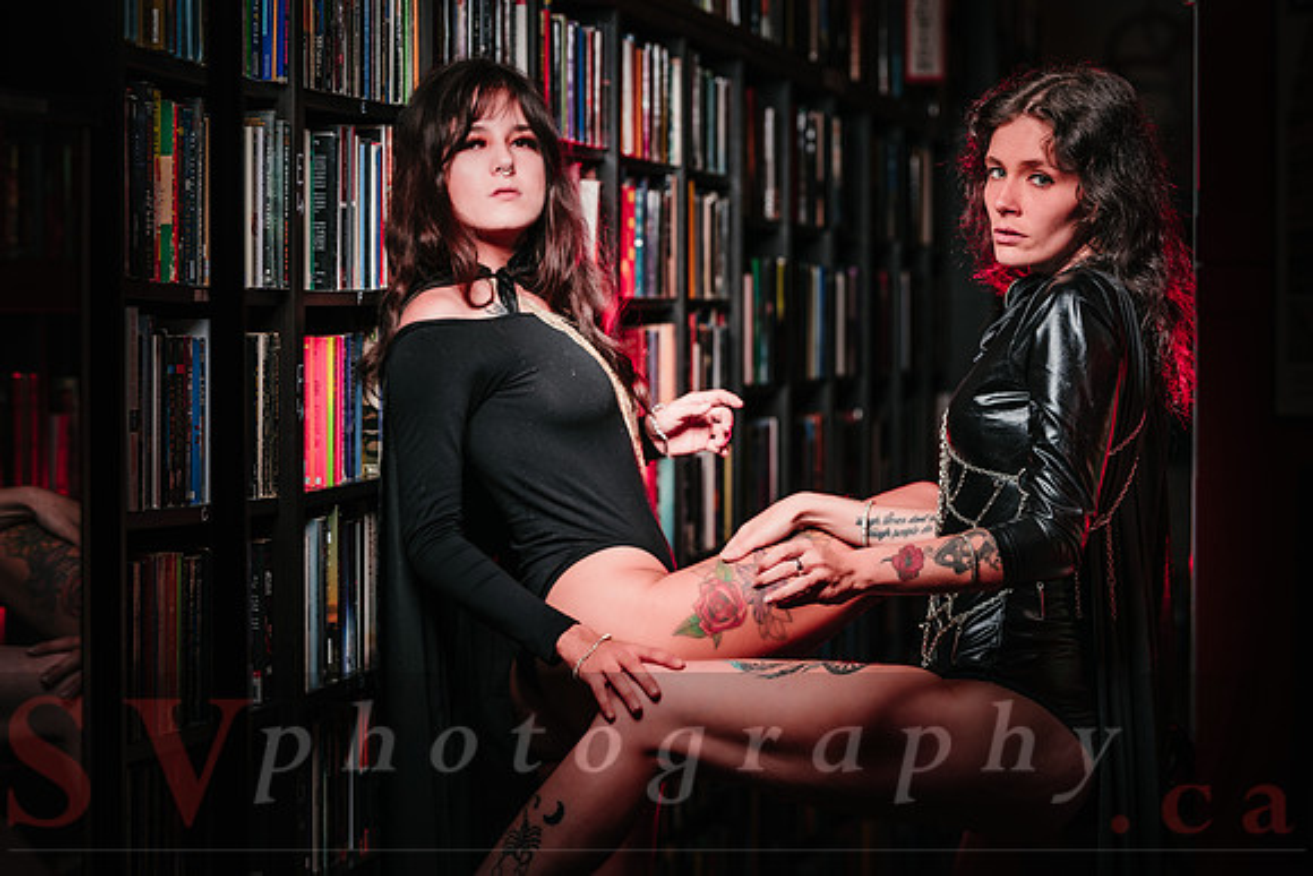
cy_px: 394
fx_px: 3842
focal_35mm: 105
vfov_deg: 13.0
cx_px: 725
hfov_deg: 19.4
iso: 64
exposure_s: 1/200
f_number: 4.5
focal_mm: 95
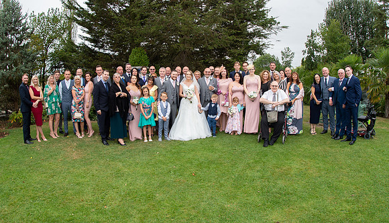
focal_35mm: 21
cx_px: 196
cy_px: 91
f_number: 5.6
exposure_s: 1/125
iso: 200
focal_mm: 15
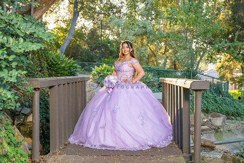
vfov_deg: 27.5
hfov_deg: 40.3
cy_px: 82
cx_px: 122
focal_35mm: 49
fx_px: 332
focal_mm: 49
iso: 400
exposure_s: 1/200
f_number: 4.5
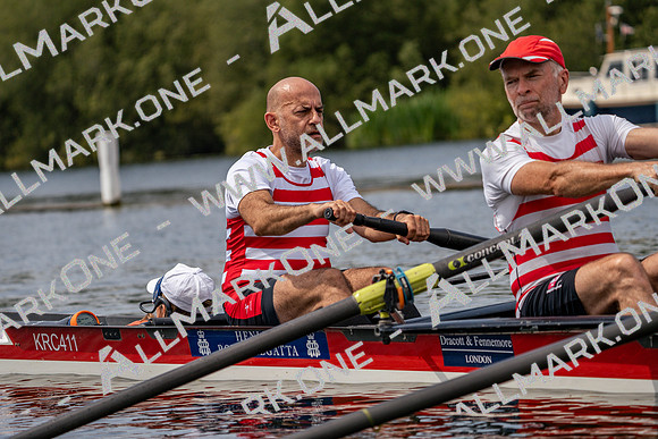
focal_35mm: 200
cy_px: 220
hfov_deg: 10.3
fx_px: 3656
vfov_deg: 6.9
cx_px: 329
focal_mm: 200
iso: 200
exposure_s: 1/1600
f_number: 5.6
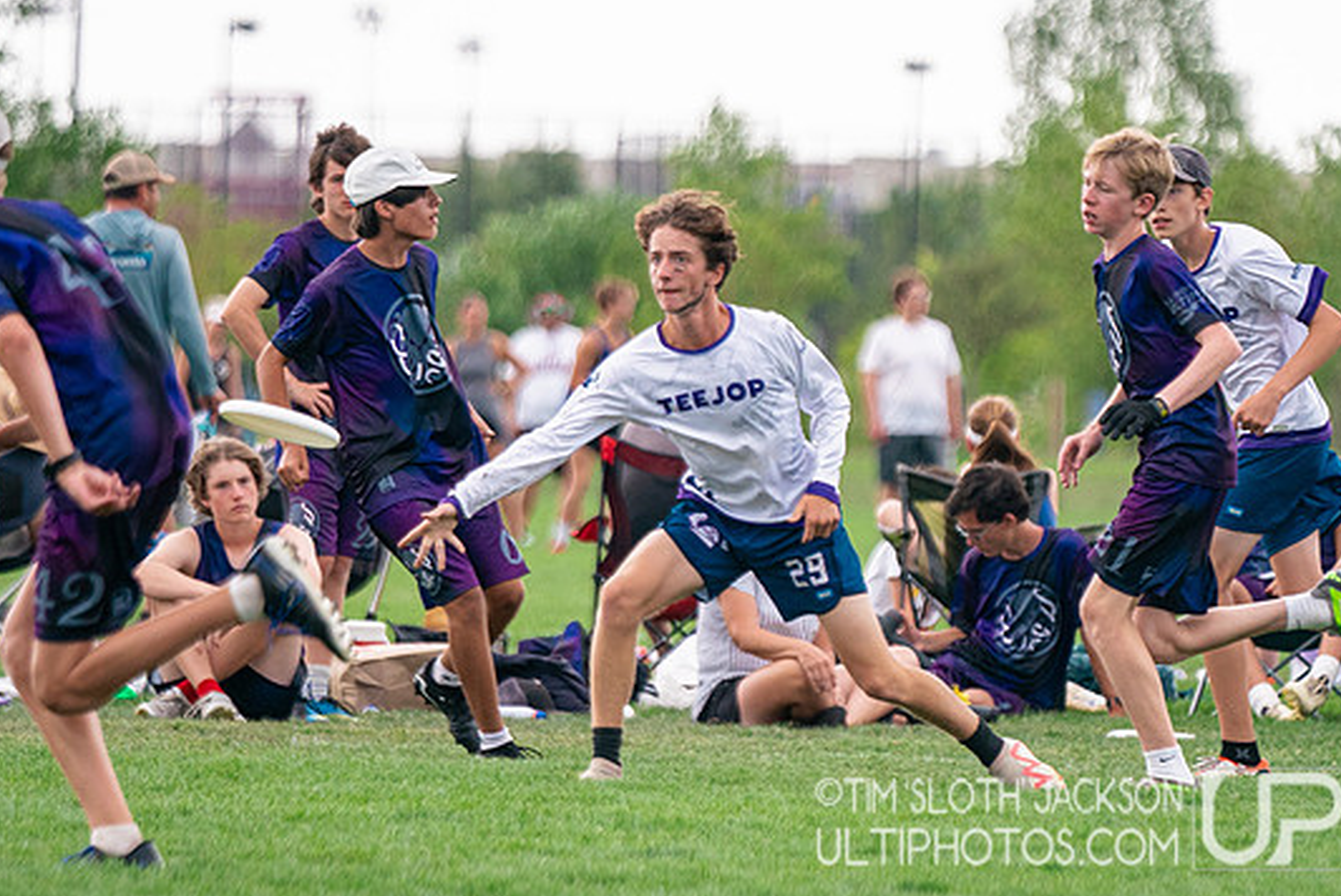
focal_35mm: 395
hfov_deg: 5.2
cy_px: 440
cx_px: 757
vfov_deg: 3.5
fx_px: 14721
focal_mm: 200
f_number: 2.8
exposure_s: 1/2500
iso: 800
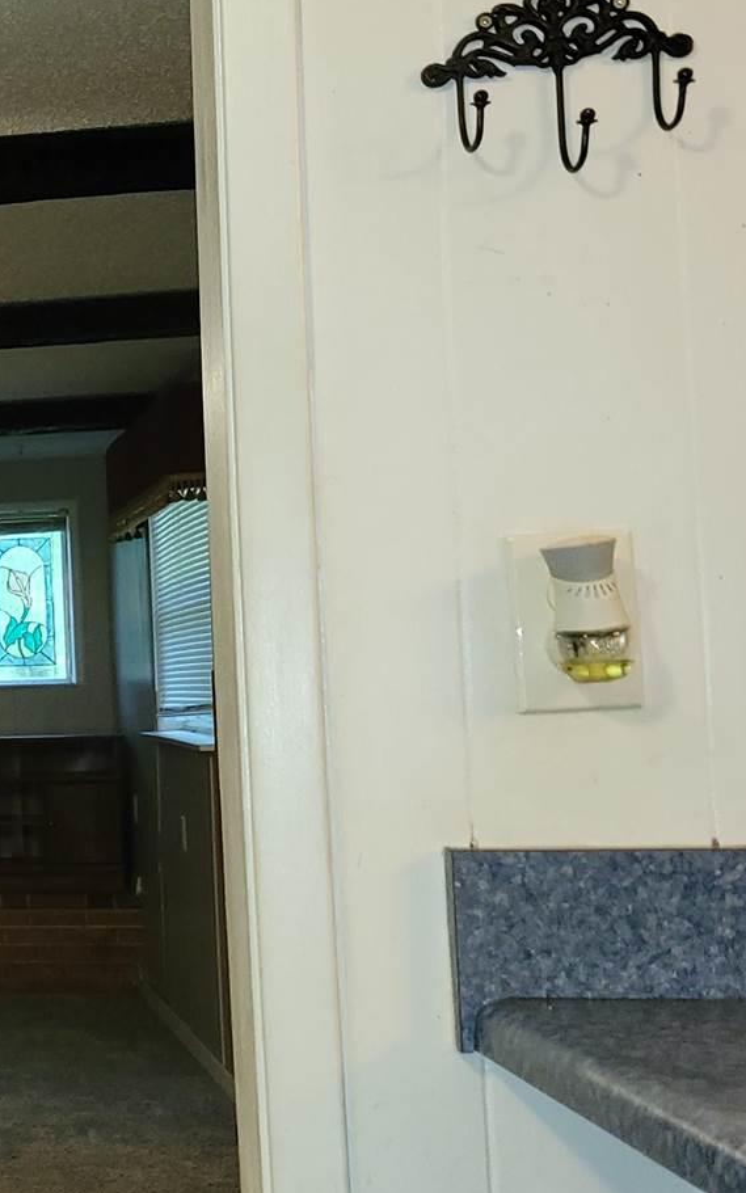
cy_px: 621
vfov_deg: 33.0
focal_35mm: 62
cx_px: -492
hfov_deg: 17.8
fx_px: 2016
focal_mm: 5.4
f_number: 1.8
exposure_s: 1/20
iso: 125
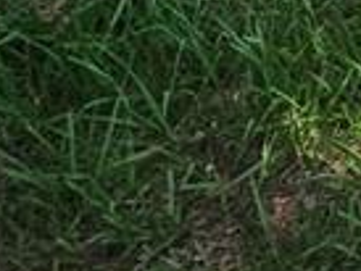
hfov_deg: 14.8
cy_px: -495
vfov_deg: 11.1
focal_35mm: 97
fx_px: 1012
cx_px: 809
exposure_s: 1/1576
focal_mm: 2.2
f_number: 2.2
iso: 50
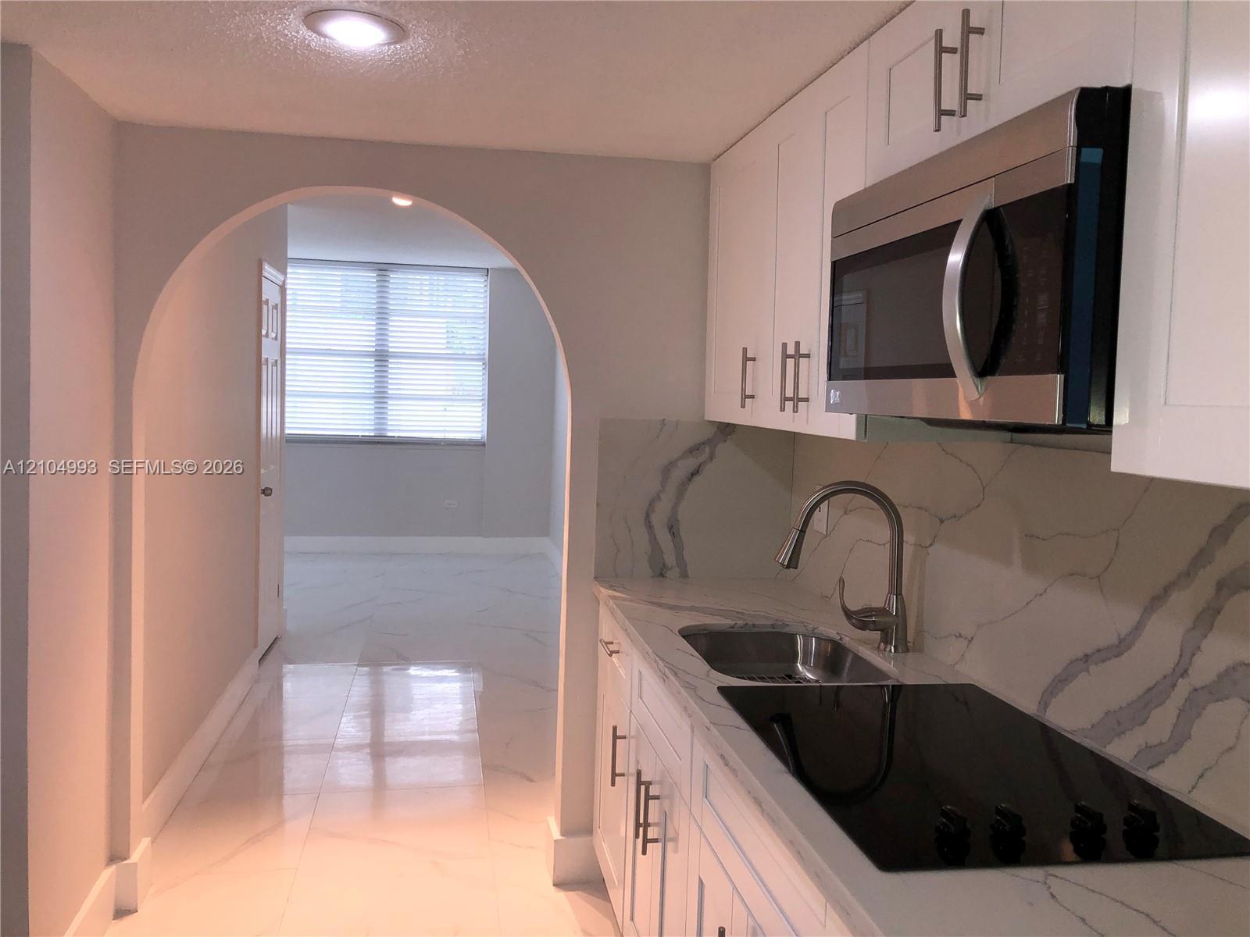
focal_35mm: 28
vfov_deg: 49.7
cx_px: 625
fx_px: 1011
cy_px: 468
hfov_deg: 63.4
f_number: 1.8
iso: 20
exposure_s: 1/130
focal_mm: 3.99
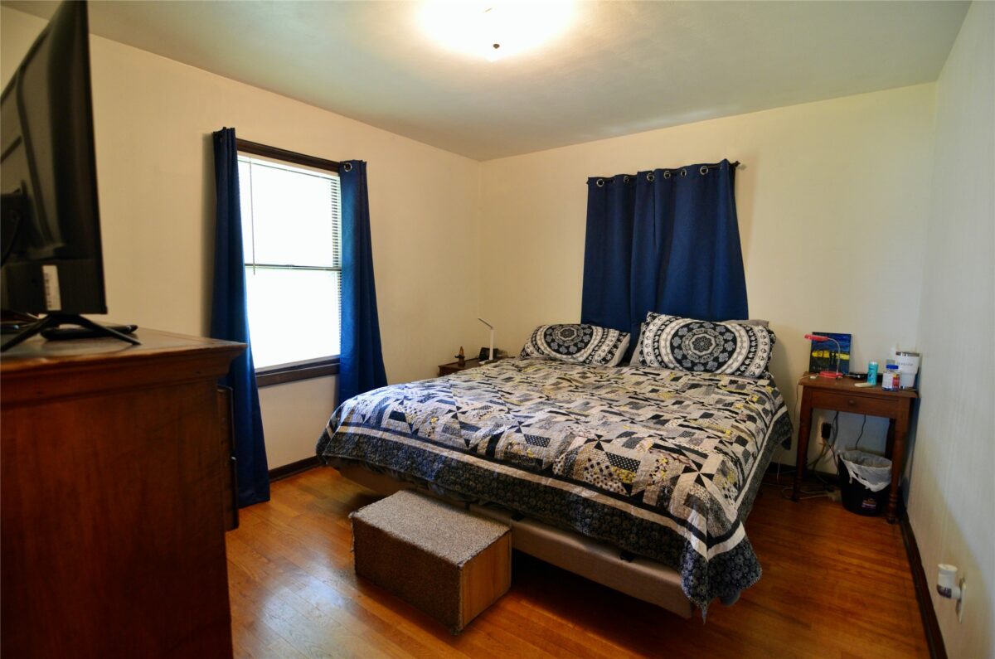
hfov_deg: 95.1
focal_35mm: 16
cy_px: 330
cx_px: 498
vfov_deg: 71.8
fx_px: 455
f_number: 3.2
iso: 800
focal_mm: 11
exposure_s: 1/40
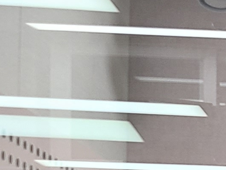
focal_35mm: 197
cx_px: 633
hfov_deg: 8.6
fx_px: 1286
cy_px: 323
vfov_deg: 7.3
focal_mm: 5.4
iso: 100
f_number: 1.8
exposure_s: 1/60
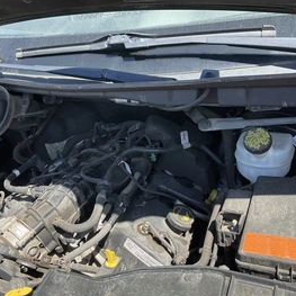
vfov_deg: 42.8
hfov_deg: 42.7
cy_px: 154
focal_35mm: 39
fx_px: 377
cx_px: 127
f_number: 1.8
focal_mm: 3
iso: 25
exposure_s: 1/465
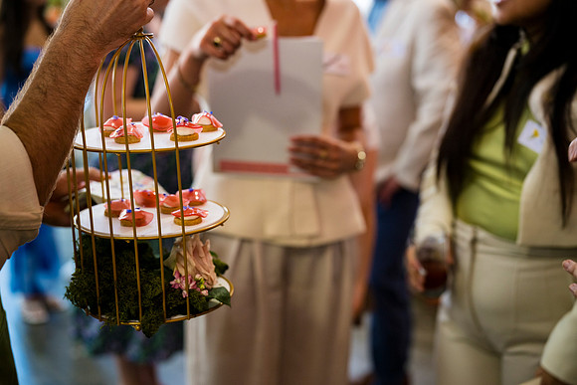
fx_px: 882
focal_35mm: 55
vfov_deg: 24.6
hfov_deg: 36.2
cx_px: 288
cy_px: 192
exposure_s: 1/160
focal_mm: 55
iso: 450
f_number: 2.2
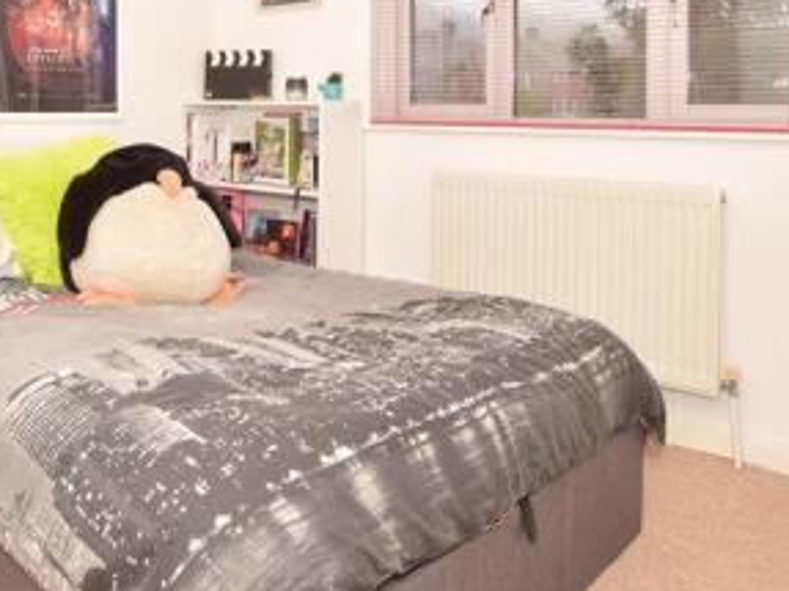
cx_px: 157
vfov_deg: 40.7
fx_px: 752
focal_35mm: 33
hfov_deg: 51.8
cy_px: 100
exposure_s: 1/60
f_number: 10
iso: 500
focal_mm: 10
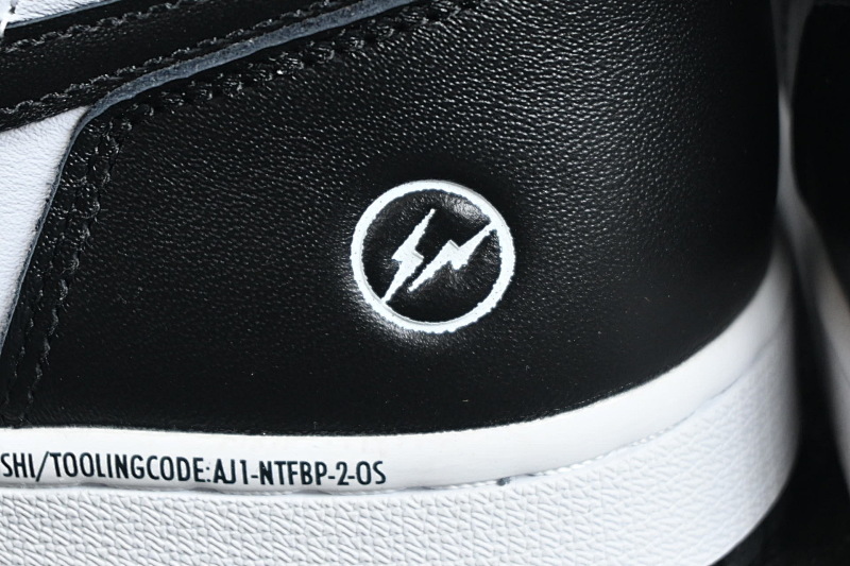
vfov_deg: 18.2
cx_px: 425
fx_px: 1770
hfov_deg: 27.0
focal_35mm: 75
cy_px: 283
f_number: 6.3
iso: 900
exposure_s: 1/125
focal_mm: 50
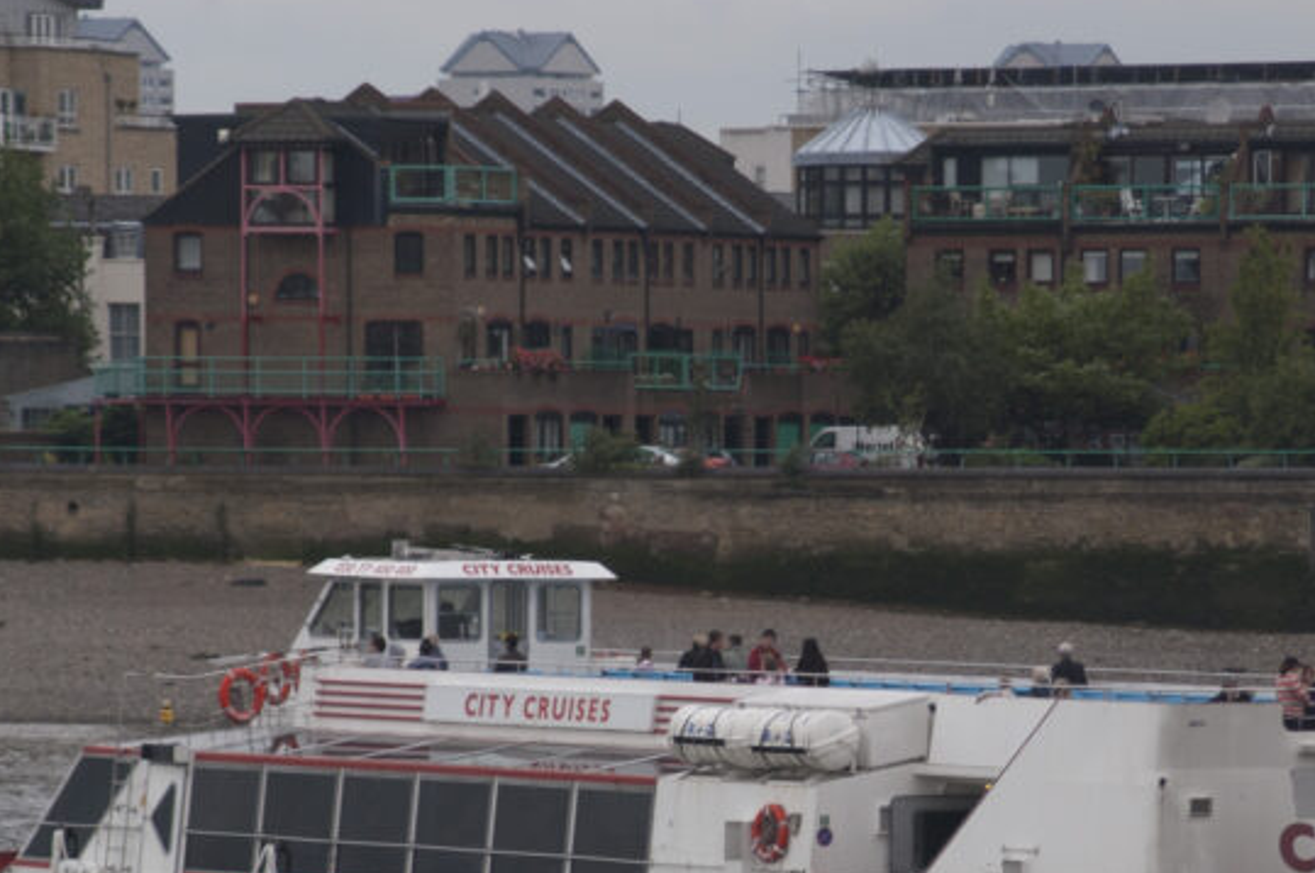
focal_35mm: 342
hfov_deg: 6.0
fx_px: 12477
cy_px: 816
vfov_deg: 4.0
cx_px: 732
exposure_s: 1/500
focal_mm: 120
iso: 200
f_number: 5.6
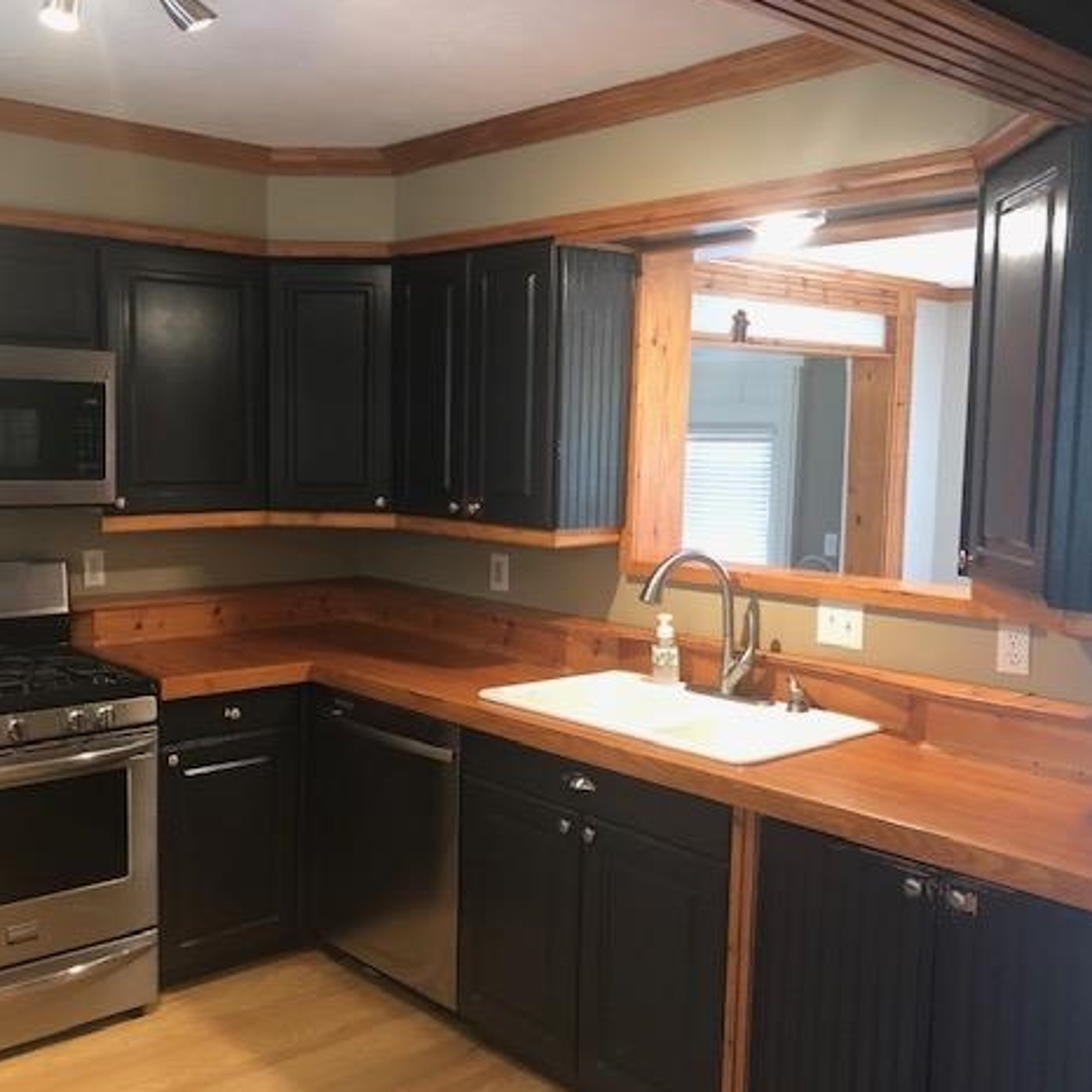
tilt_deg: -7.5
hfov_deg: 48.1
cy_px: 553
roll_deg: -0.8
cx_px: 429
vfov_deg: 48.4
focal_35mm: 34
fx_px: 1213
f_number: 1.8
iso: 64
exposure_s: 1/15
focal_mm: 3.99
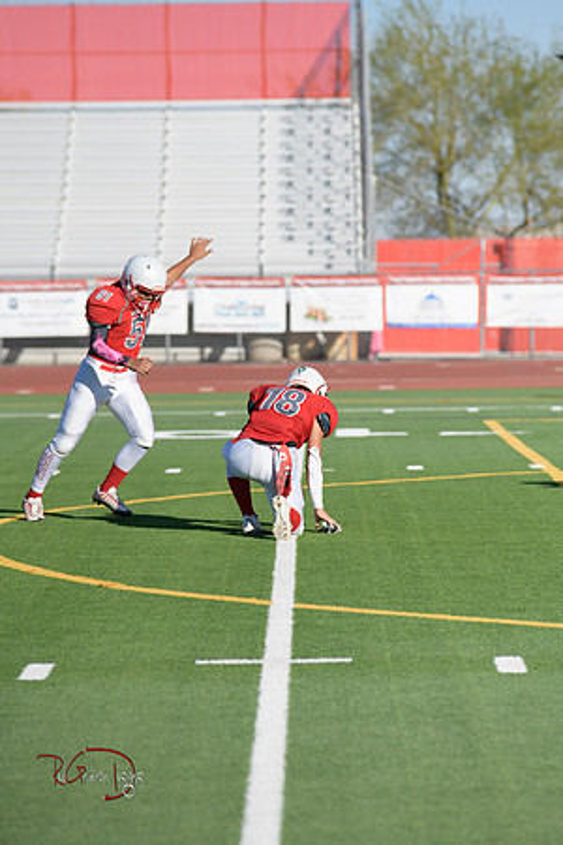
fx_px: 4691
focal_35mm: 200
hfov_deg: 6.9
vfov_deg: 10.3
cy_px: 422
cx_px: 282
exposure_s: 1/5000
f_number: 5
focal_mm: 200
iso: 500
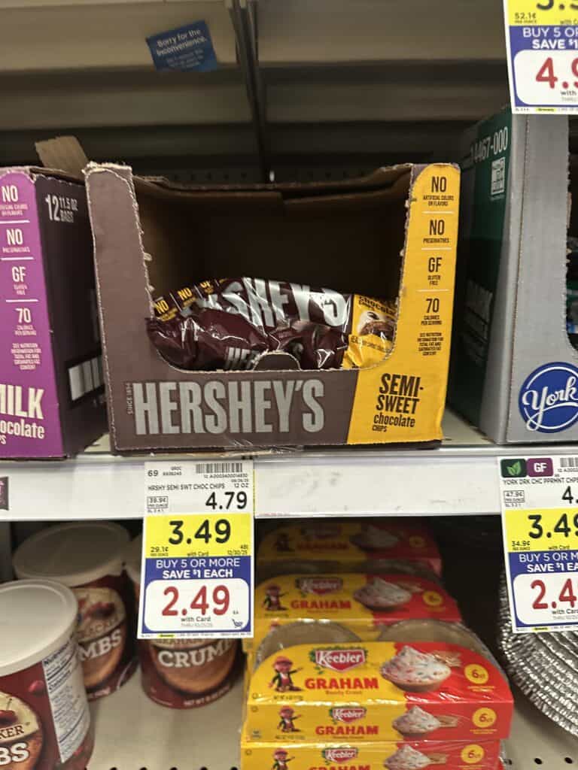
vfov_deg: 71.6
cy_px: 385
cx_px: 289
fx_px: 534
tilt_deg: -11.1
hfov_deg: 56.8
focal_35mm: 24
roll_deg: +1.0
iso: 400
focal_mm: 6.86
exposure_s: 1/60
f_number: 1.78
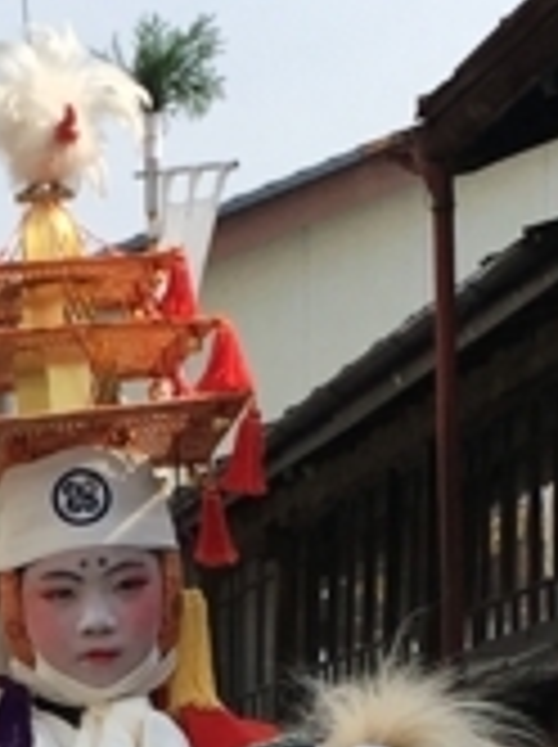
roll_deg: +0.7
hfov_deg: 8.2
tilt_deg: -2.2
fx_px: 3857
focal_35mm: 179
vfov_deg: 10.6
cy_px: 1210
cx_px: -76
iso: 25
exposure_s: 1/1637
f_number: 2.2
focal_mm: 4.15
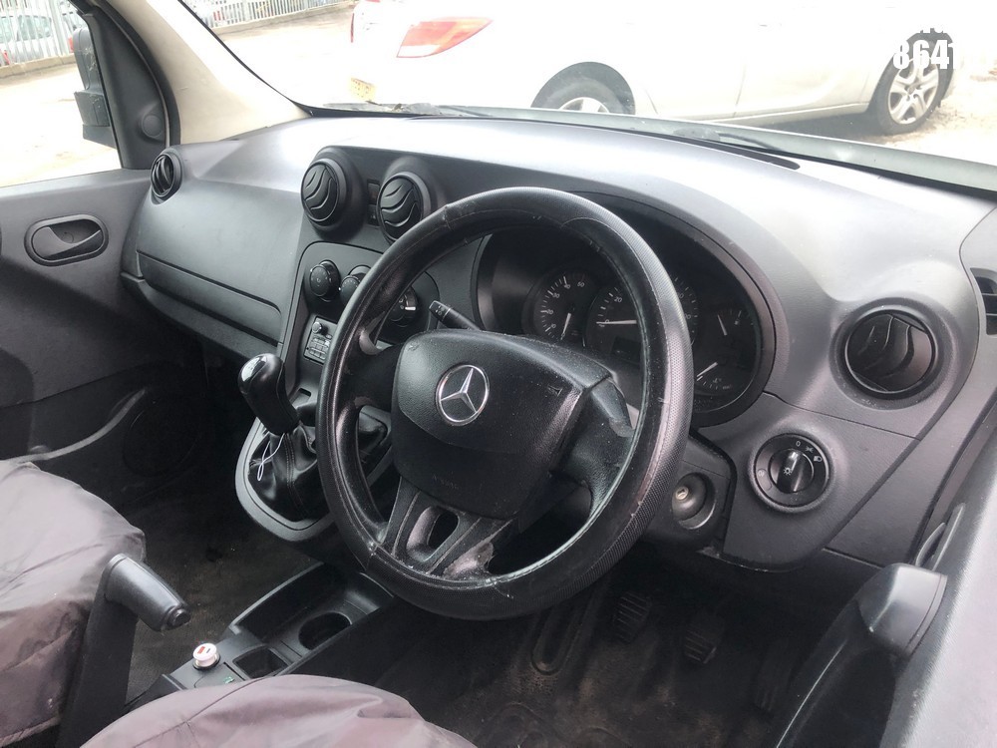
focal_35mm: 28
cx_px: 498
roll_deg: +0.9
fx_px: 806
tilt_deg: -28.2
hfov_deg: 63.4
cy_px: 374
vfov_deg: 49.7
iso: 40
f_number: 1.8
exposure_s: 1/30
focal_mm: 4
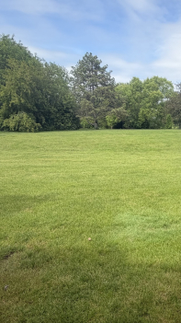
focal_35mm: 29
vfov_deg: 65.5
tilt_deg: -16.1
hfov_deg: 37.3
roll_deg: -2.2
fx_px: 248
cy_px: 193
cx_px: 166
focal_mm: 2.22
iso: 32
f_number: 2.2
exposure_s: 1/770
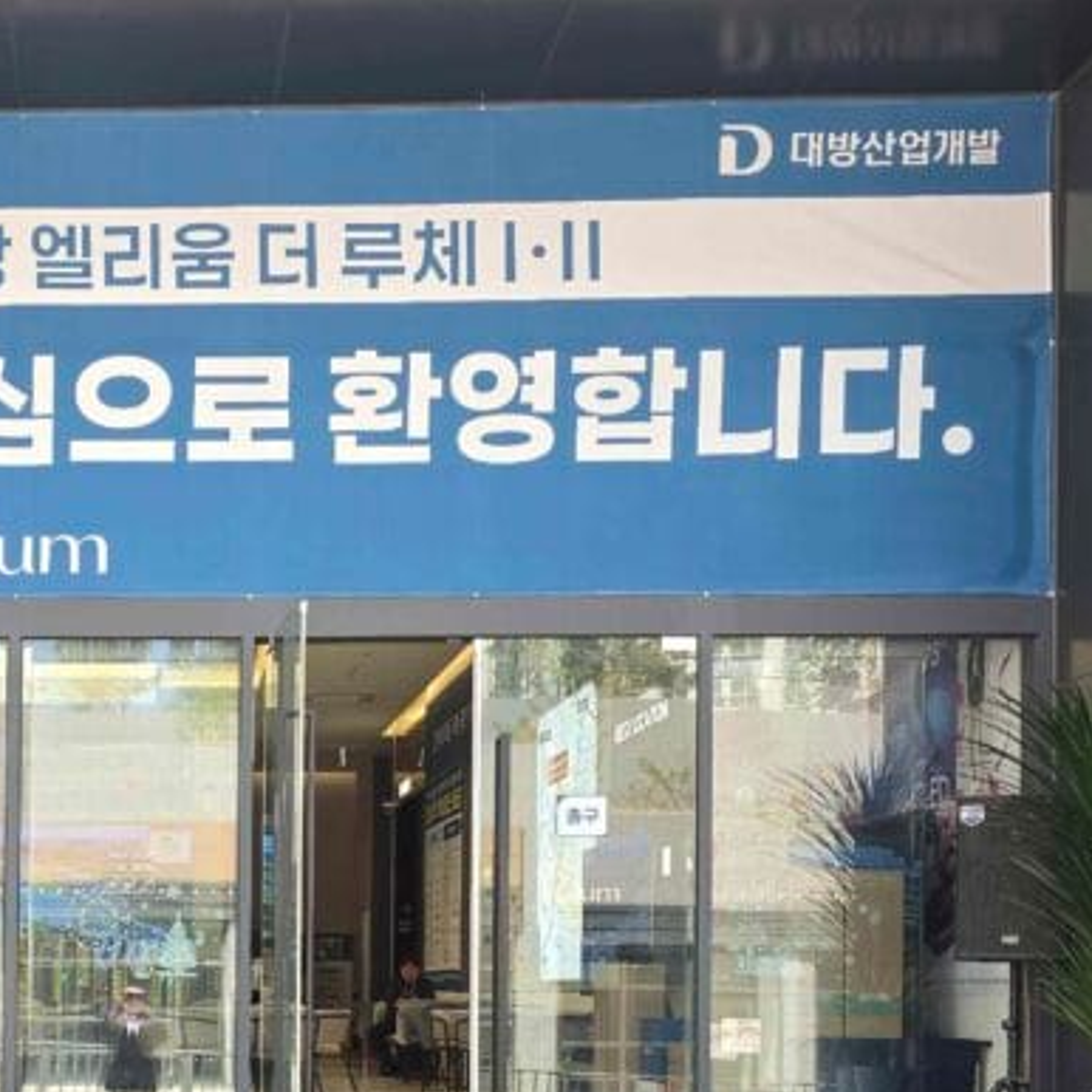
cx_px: 14
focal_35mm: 54
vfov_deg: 30.5
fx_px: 1927
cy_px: 948
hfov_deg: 29.6
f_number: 1.7
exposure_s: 1/180
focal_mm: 6.3
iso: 32
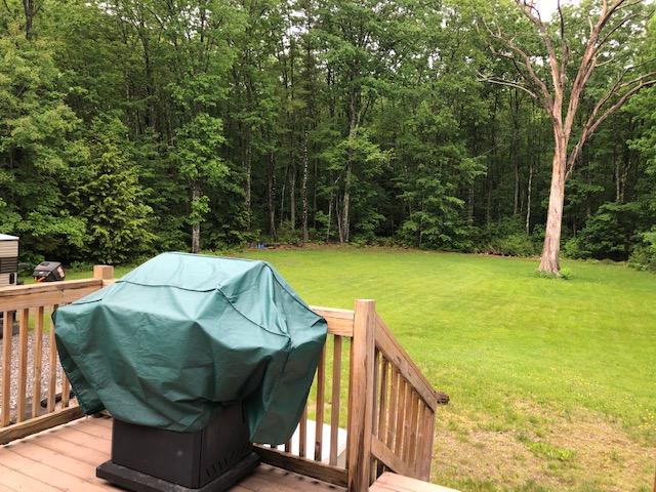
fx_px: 531
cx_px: 328
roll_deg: -2.2
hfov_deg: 63.4
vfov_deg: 49.7
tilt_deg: -2.5
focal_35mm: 28
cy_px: 246
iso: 20
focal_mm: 4
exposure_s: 1/375
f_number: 1.8
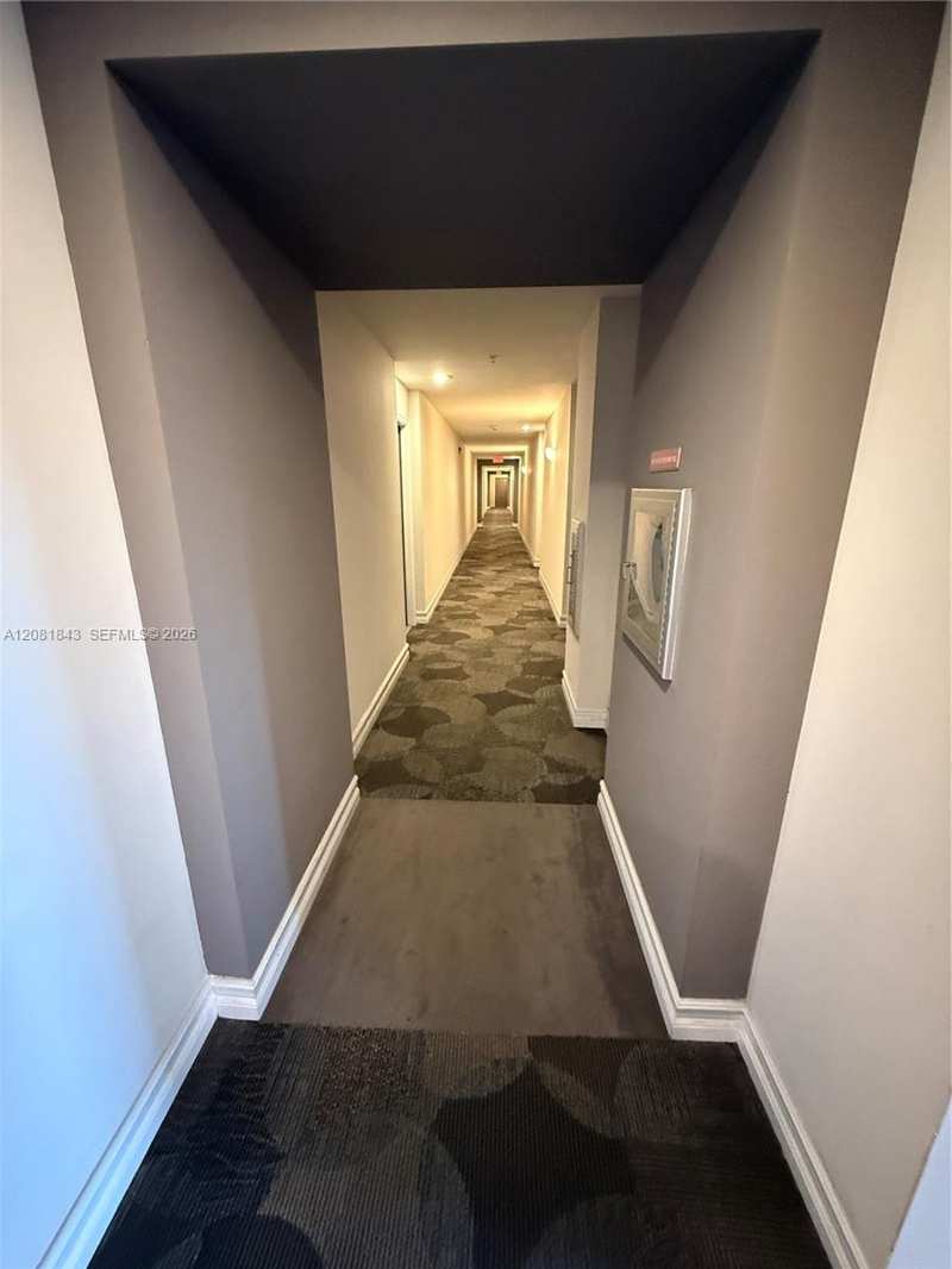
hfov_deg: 85.7
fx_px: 513
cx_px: 476
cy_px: 634
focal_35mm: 14
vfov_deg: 102.1
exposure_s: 1/40
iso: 1000
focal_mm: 2.22
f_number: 2.2
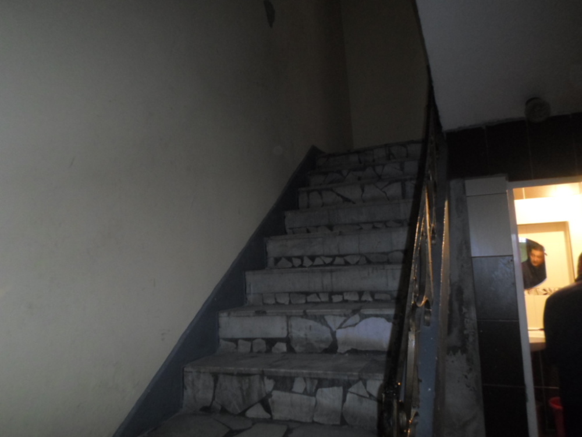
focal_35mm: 25
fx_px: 420
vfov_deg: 54.9
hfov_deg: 69.4
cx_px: 291
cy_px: 218
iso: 400
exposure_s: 1/8
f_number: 2.5
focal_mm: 4.5
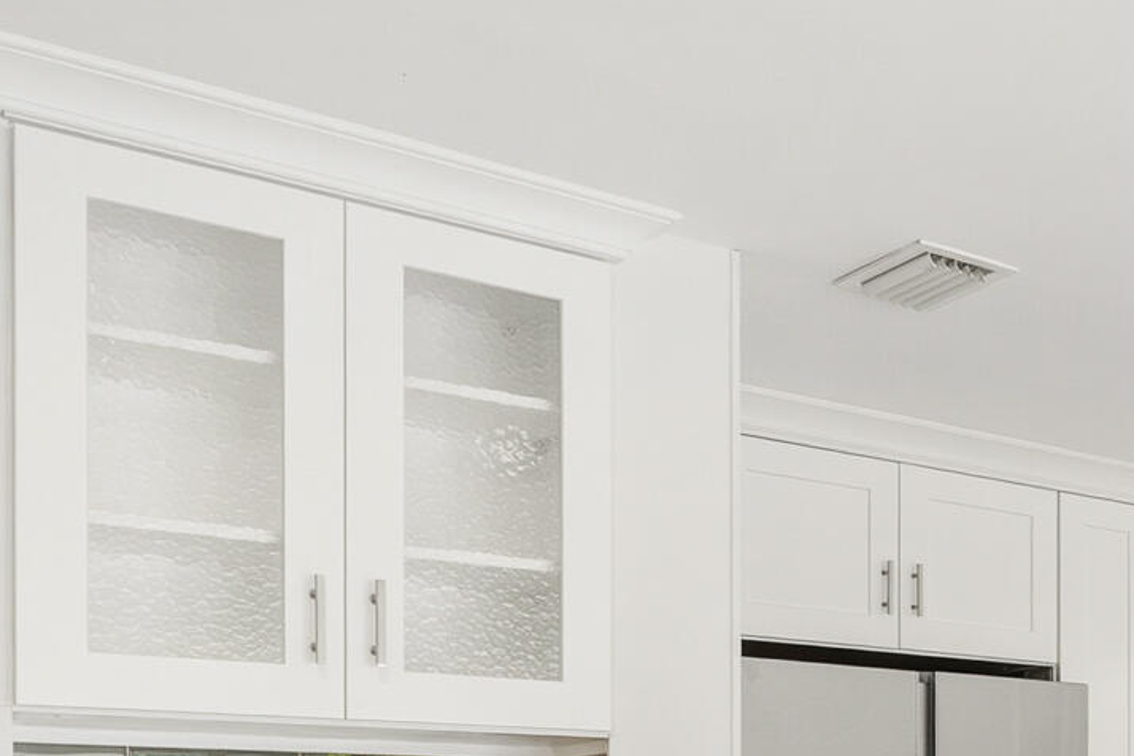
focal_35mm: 49
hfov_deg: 33.8
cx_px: 1312
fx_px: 1543
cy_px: 836
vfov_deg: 25.5
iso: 250
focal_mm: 14
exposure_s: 1/2
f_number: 9
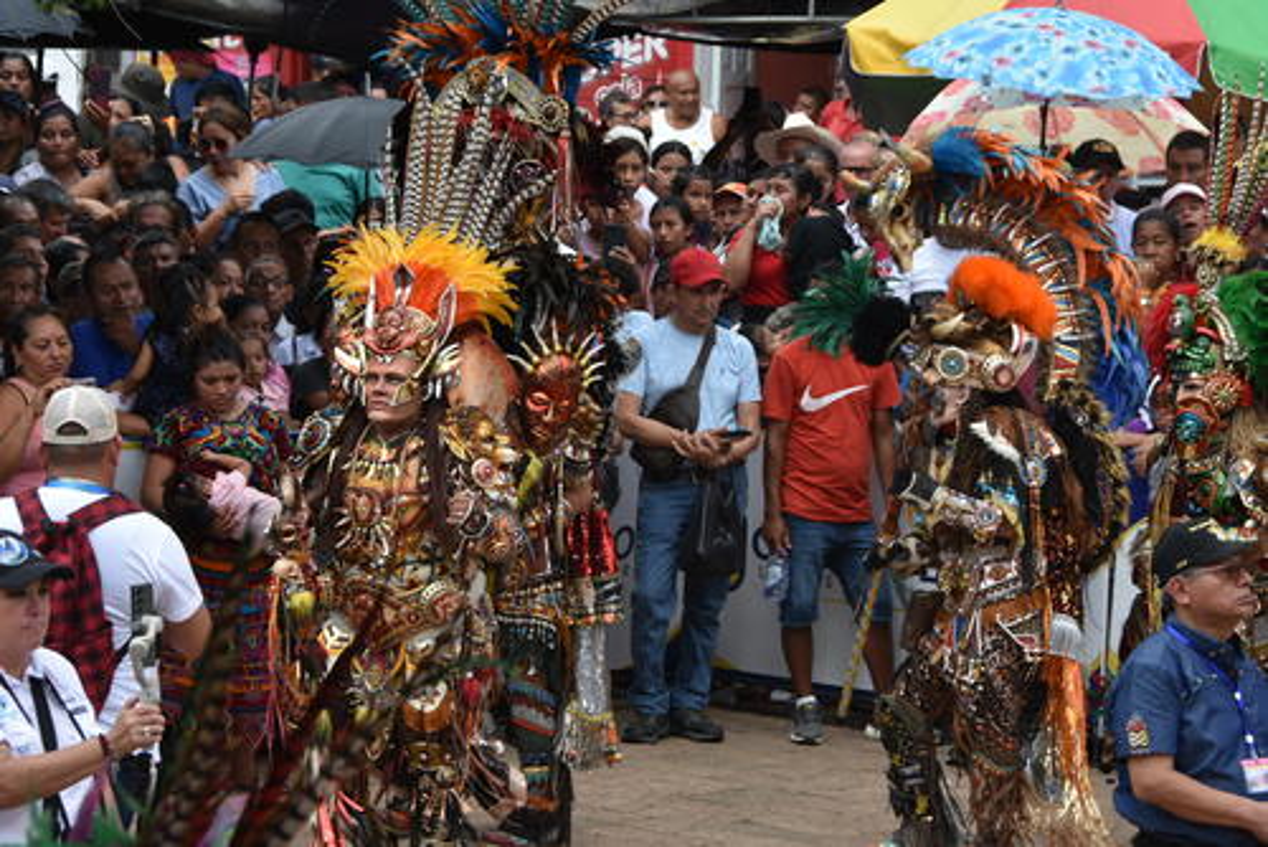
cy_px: 424
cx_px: 634
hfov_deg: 13.0
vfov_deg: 8.7
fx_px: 5550
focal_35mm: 158
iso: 400
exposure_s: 1/250
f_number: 8
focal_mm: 105
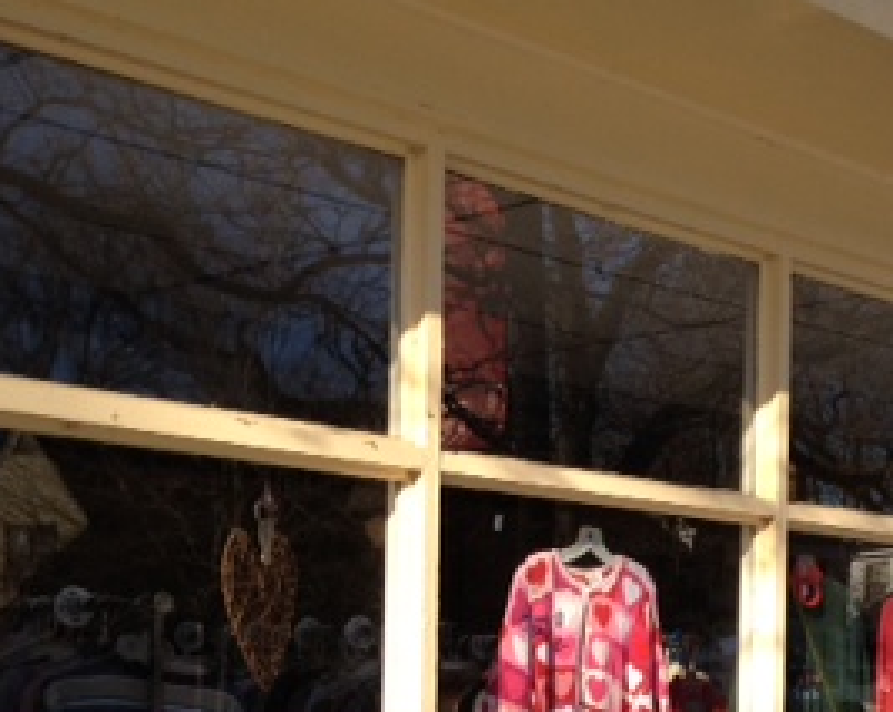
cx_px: 736
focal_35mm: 82
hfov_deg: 22.9
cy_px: 695
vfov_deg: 18.3
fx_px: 2165
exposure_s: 1/717
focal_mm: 4.28
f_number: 2.4
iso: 64
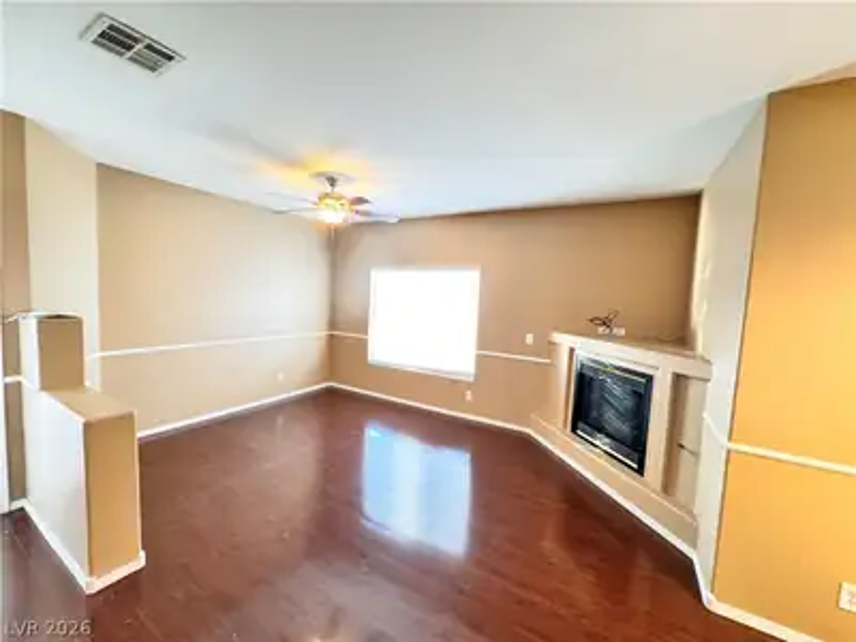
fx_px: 346
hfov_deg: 102.1
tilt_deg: -4.6
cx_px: 428
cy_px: 321
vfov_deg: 85.7
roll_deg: -2.2
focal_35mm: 14
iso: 640
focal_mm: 2.22
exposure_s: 1/60
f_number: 2.2
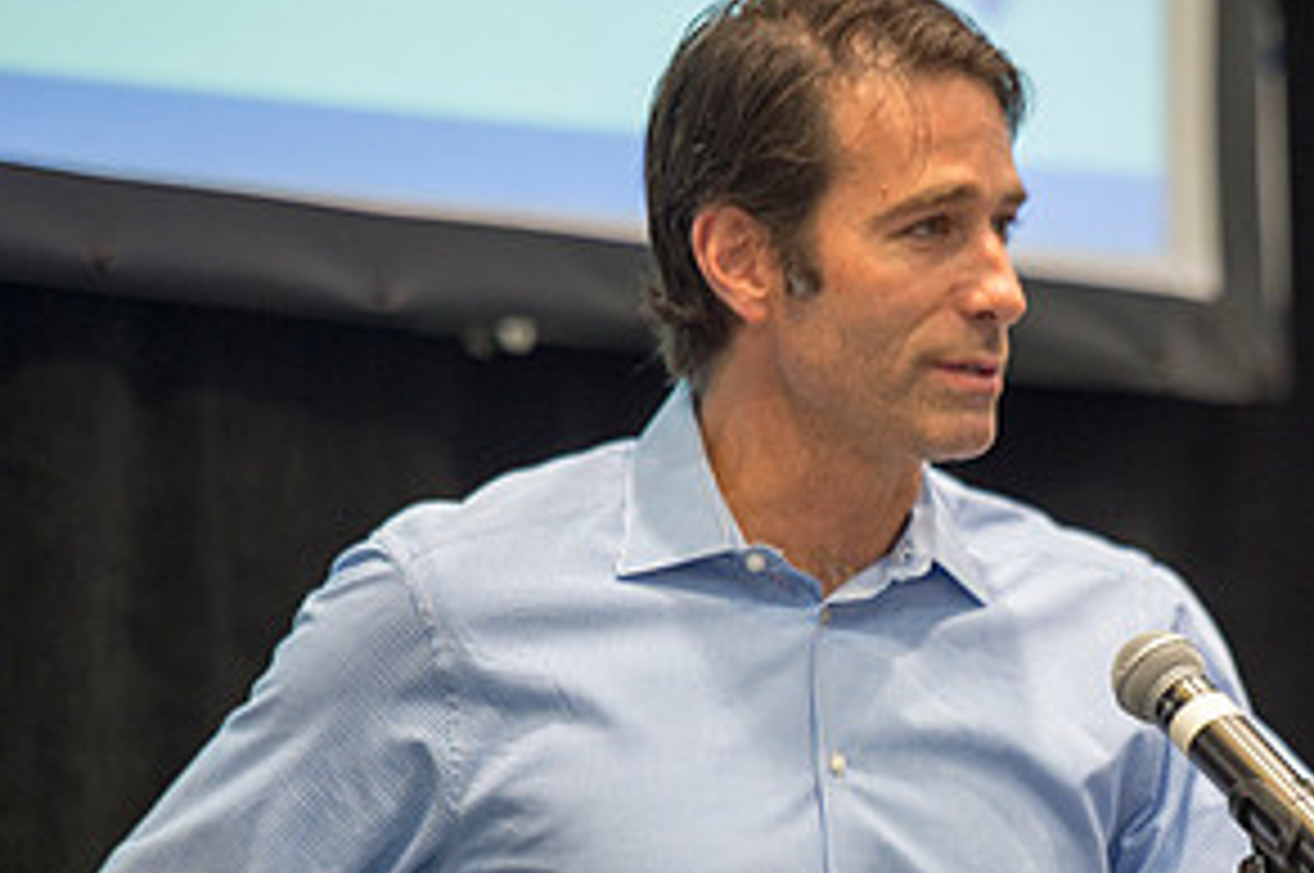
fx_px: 13417
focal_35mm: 368
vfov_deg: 3.7
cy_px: 837
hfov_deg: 5.6
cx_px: 990
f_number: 2.8
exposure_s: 1/125
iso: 1250
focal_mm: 185
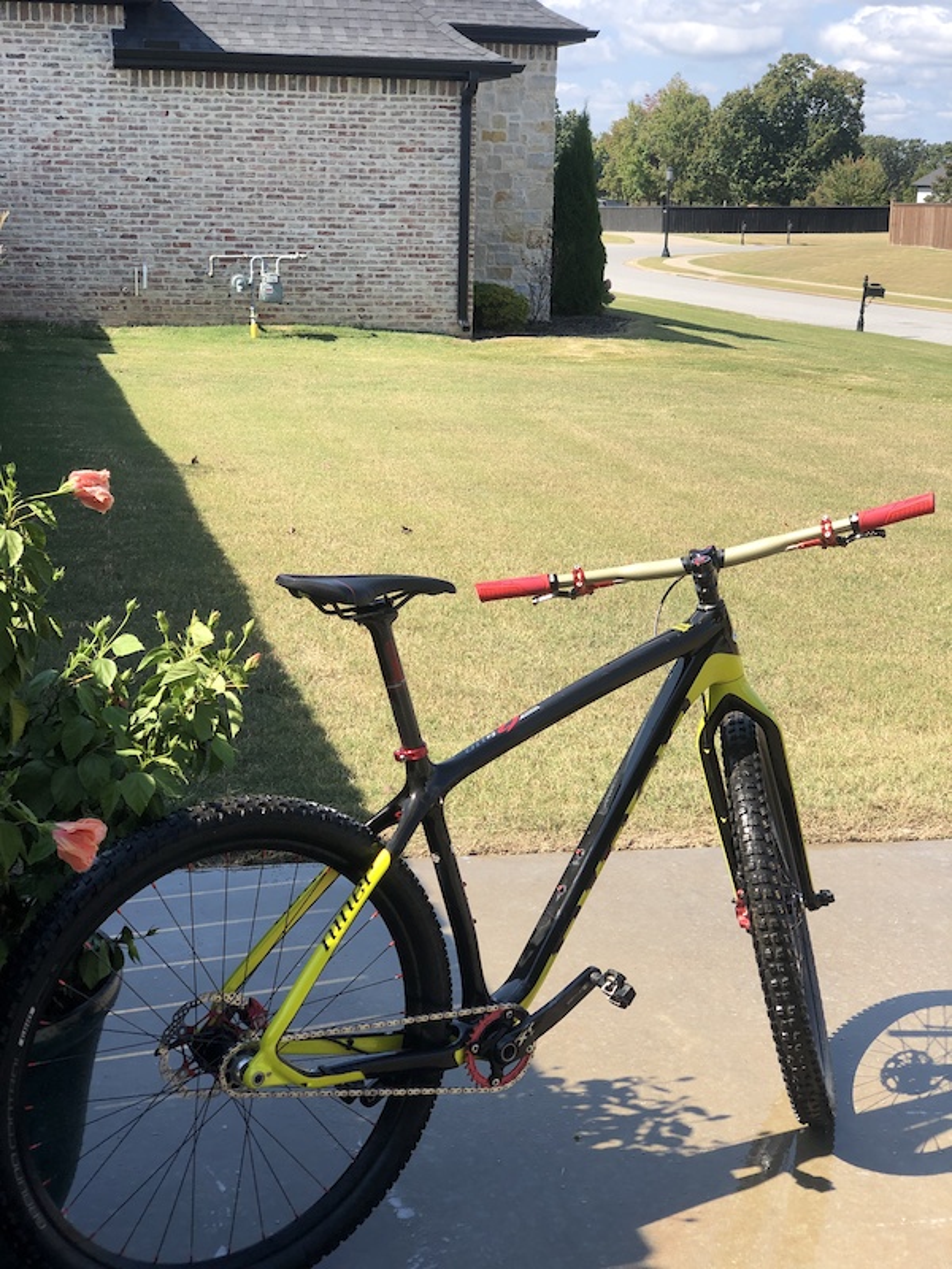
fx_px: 1907
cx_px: 476
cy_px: 634
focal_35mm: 52
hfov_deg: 28.0
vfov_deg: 36.8
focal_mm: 6
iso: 16
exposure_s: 1/552
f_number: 2.4
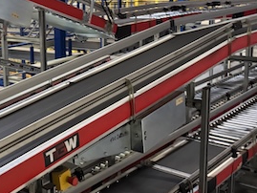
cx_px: 3
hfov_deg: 31.4
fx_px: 423
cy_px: 77
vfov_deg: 25.6
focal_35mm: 57
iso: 800
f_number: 1.78
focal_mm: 6.76
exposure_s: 1/50
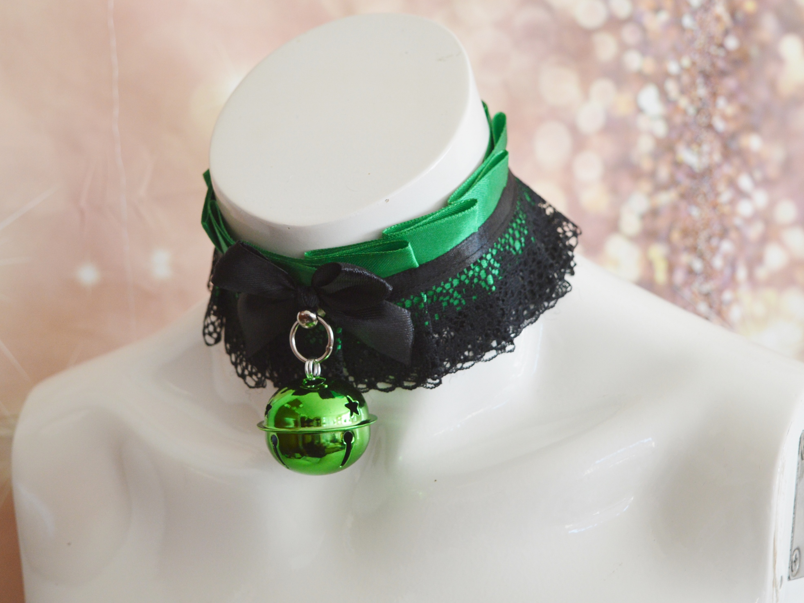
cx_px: 375
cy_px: 301
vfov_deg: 19.6
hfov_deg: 26.0
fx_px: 1742
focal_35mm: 75
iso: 560
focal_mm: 46
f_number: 5
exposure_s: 1/80
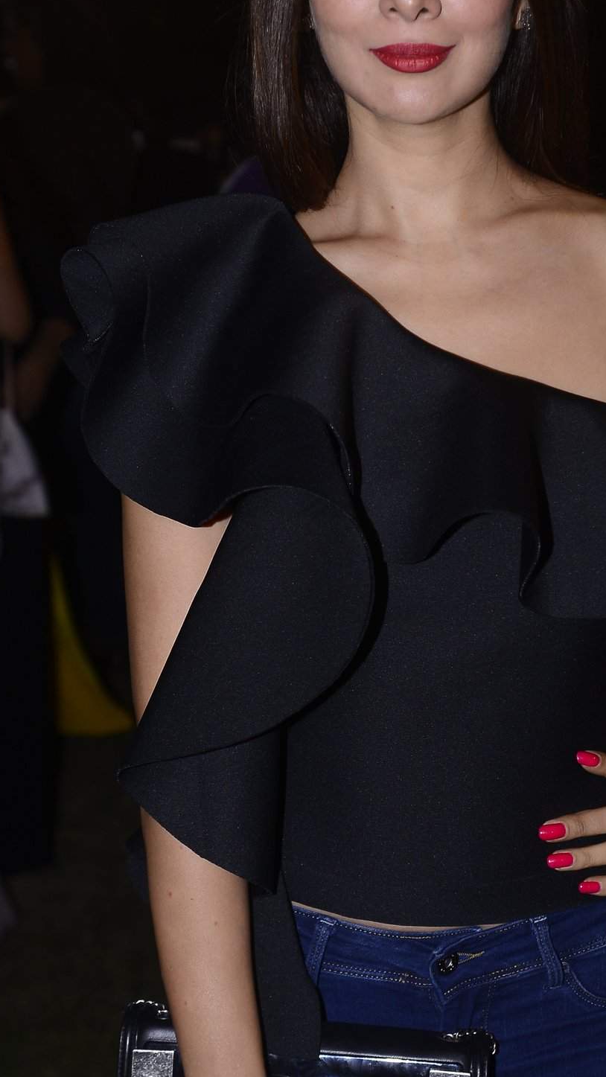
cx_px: 436
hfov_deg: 11.5
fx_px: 2999
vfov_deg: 20.4
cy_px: 496
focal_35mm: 105
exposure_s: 1/200
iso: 500
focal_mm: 58
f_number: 5.6
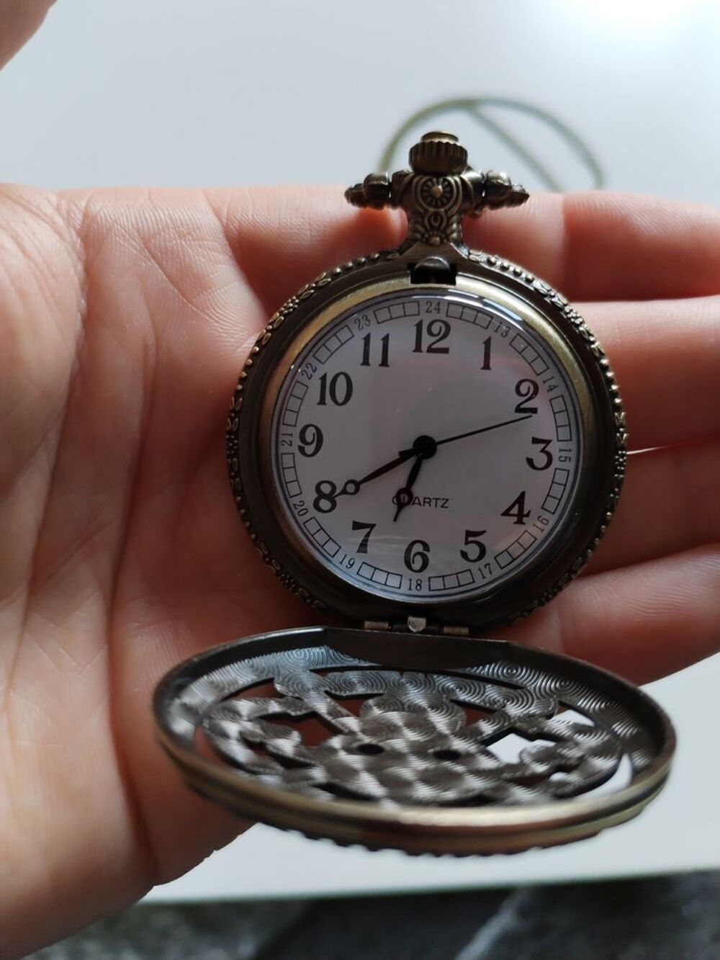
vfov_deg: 61.7
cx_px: 360
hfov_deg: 48.2
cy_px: 480
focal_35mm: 29
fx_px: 804
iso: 310
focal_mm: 4.75
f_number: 1.8
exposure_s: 1/50
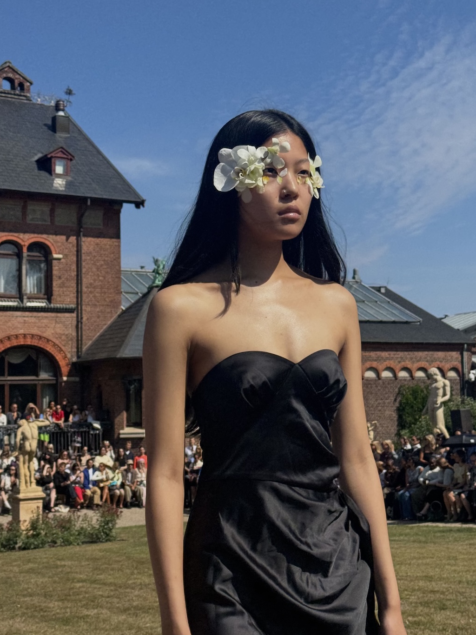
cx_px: 269
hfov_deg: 24.4
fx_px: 1100
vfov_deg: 32.2
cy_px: 312
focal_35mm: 60
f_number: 1.78
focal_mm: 6.76
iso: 64
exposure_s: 1/5848
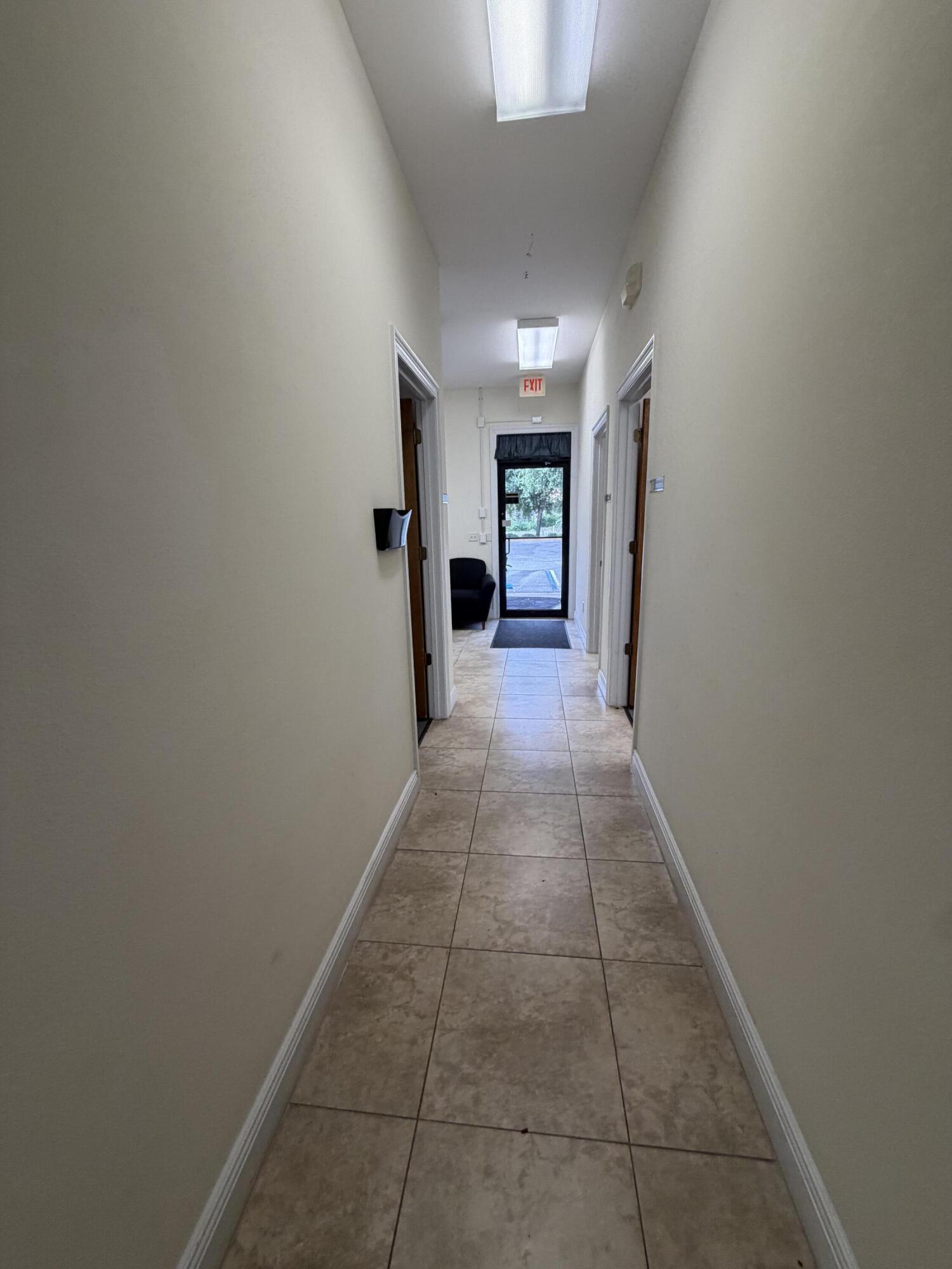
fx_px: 513
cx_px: 476
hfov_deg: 85.7
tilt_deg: -11.7
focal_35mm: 14
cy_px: 634
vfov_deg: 102.1
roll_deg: -0.2
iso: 125
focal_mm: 2.22
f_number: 2.2
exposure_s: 1/120
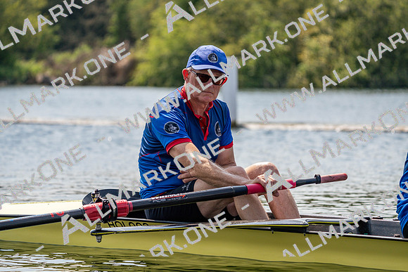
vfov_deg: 6.9
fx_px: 2267
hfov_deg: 10.3
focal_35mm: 200
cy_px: 136
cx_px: 204
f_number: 5.6
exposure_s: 1/1600
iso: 200
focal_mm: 200
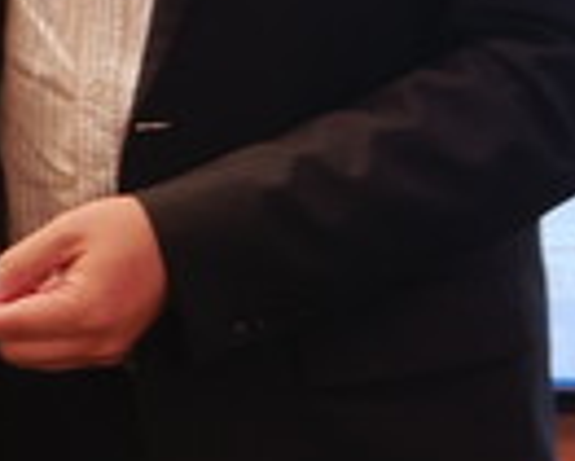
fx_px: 3168
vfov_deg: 8.2
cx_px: -202
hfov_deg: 10.1
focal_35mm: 186
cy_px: -134
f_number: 4
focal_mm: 14
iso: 400
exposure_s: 1/20
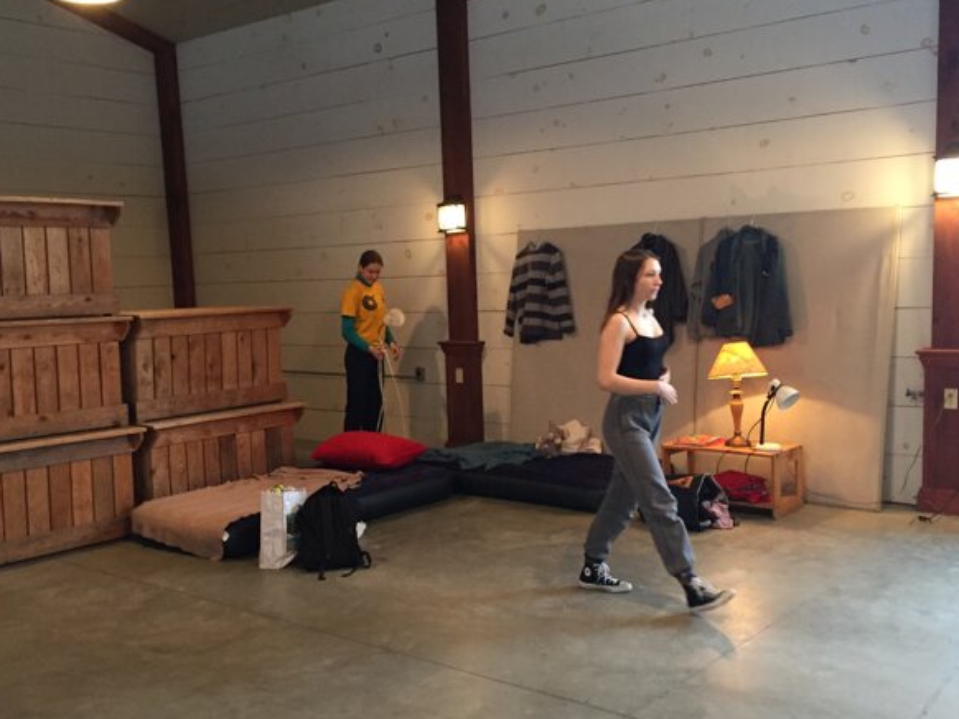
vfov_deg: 37.6
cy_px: 402
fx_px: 1052
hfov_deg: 49.0
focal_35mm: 38
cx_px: 478
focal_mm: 4.15
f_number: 2.2
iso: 200
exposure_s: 1/30
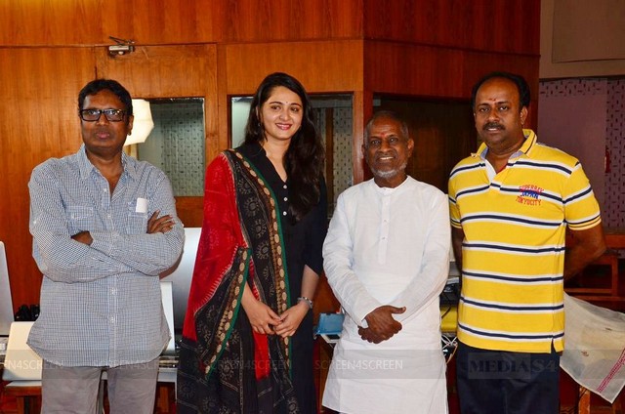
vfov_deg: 31.8
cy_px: 207
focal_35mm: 42
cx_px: 312
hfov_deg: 46.5
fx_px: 728
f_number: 7.1
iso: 1000
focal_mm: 28
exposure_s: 1/60
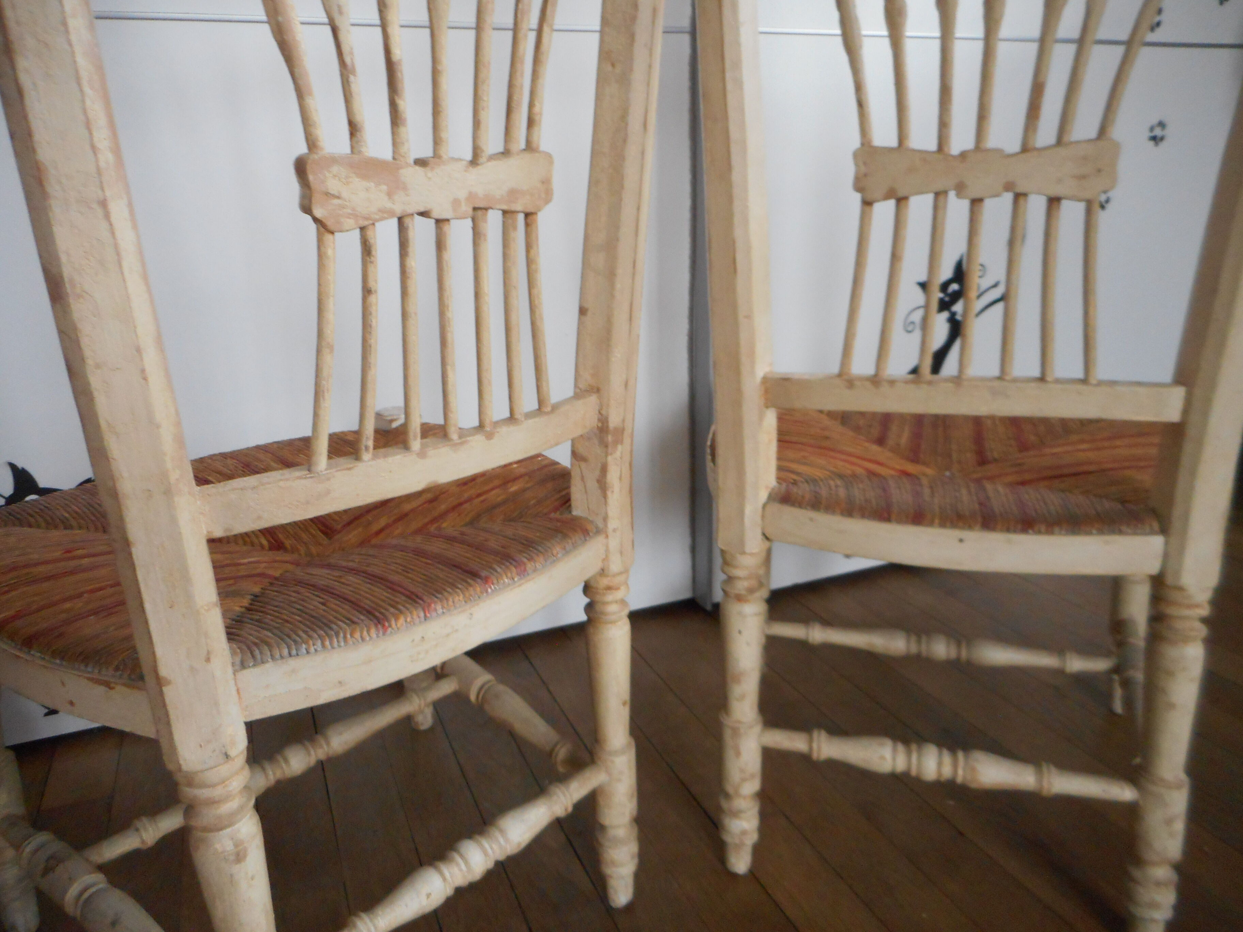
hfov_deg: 69.4
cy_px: 466
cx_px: 622
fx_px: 898
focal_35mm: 25
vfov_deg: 54.9
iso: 400
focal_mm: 4.5
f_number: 3.7
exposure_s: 1/30
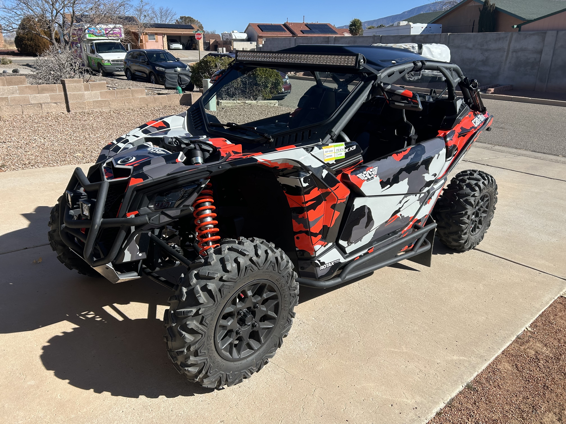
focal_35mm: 26
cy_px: 212
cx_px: 283
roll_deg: +0.0
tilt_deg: -21.0
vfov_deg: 53.1
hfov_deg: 67.3
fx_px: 425
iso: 50
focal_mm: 5.7
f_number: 1.5
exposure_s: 1/3257
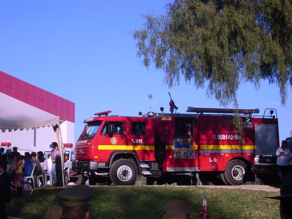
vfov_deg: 17.4
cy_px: 110
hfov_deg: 23.0
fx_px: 717
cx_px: 141
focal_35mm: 85
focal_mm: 13.5
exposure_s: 1/90
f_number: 11.3
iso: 80
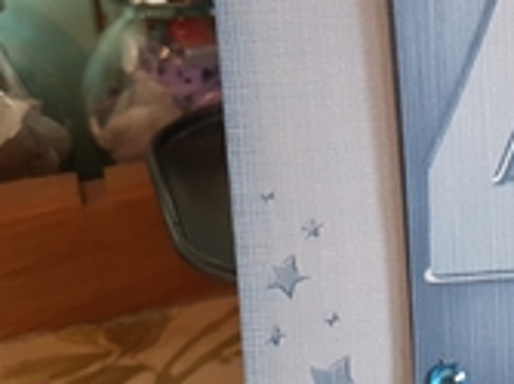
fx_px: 1039
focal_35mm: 70
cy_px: 186
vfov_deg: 21.0
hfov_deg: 24.9
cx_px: 631
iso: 160
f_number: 1.7
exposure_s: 1/25
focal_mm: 4.2
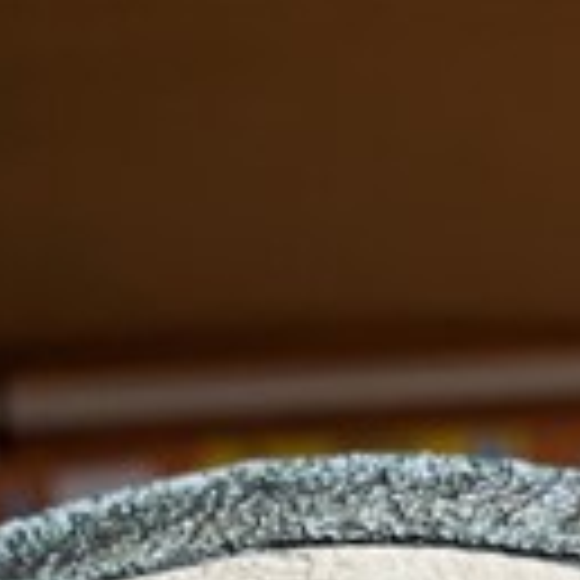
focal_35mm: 71
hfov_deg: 24.3
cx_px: 364
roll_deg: +2.0
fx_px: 1346
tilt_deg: -25.7
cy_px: 886
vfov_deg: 20.6
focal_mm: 5.1
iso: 100
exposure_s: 1/100
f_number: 1.6
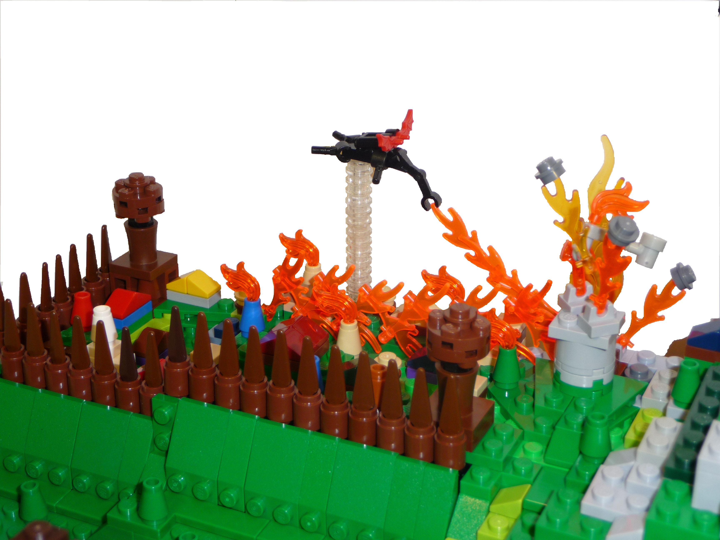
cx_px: 360
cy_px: 270
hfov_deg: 31.2
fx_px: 1290
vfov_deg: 23.7
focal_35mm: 62
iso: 100
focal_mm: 10.5
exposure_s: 1/30
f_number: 4.5
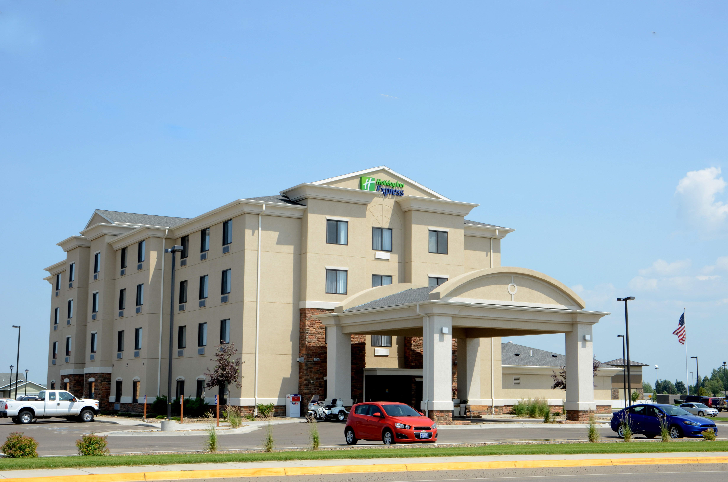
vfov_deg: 26.4
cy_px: 241
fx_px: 1029
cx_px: 364
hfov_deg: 39.0
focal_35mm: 51
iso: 200
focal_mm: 34
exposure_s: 1/125
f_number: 16
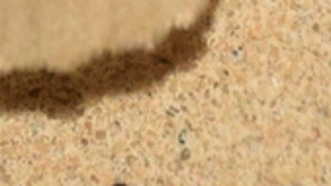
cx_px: -23
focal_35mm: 1253
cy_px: -300
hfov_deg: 1.7
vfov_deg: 1.0
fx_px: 10996
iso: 400
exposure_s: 1/200
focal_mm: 140
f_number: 14
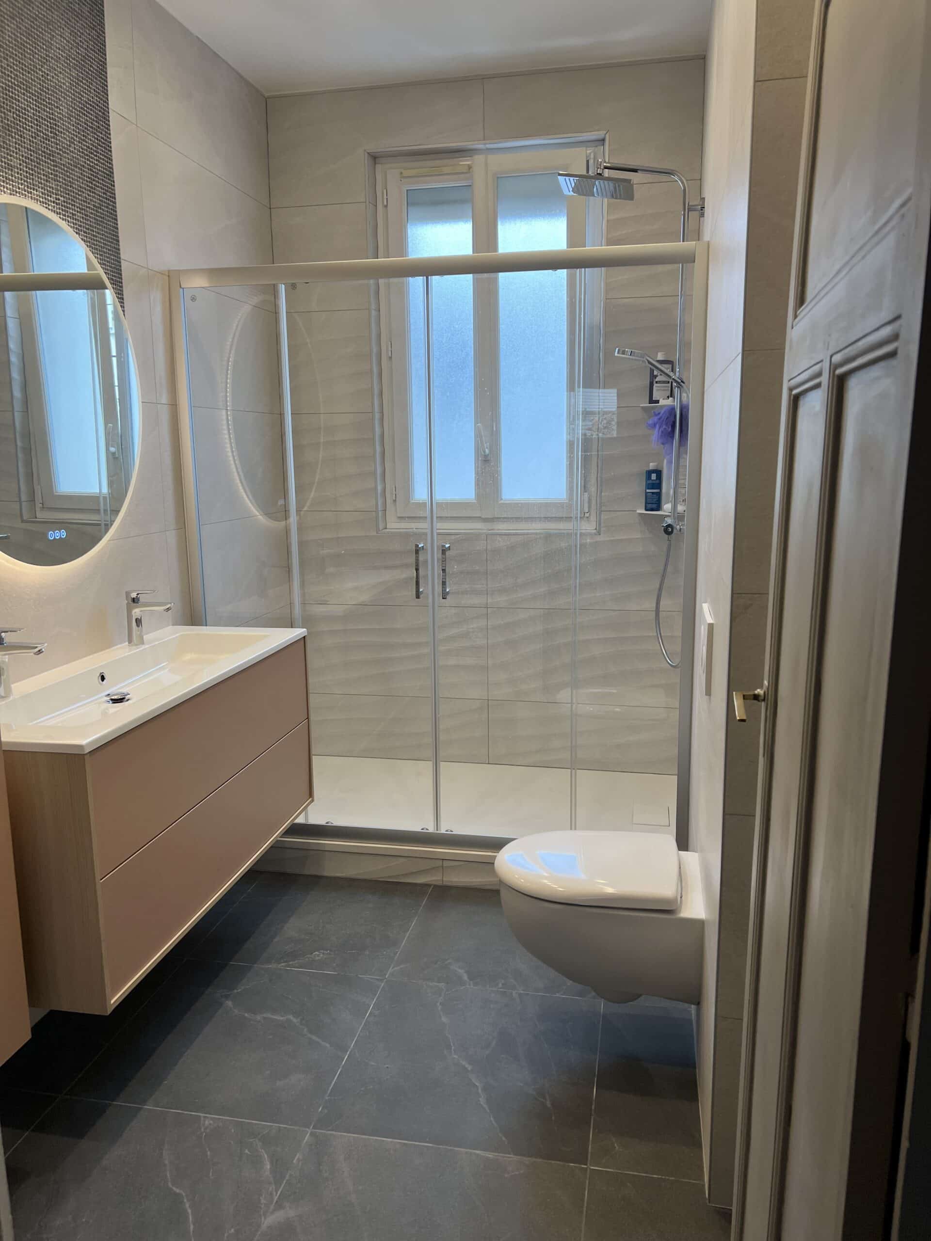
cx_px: 466
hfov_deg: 53.1
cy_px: 620
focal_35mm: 26
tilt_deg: -9.3
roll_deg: +1.4
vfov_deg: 67.3
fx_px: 932
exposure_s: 1/100
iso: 80
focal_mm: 5.7
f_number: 1.5
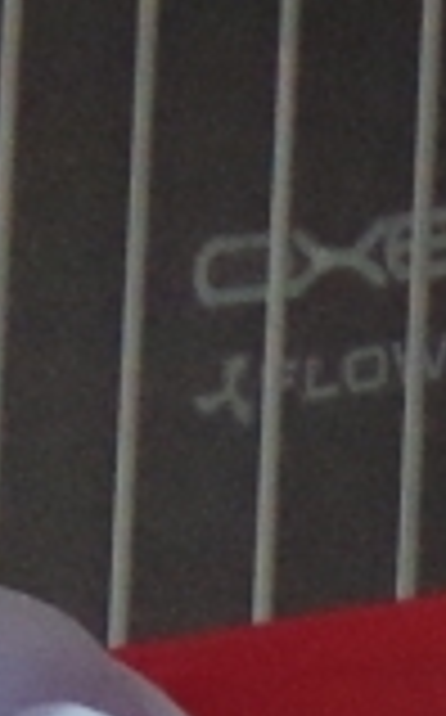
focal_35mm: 1348
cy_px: 2103
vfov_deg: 1.6
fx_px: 26287
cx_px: 1883
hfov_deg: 1.0
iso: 1600
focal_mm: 78
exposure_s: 1/125
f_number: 5.6
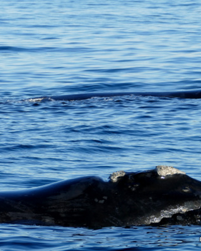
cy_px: 126
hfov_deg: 5.6
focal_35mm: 277
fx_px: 2061
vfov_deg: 7.0
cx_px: 144
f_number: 4
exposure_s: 1/640
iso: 125
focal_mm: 71.46
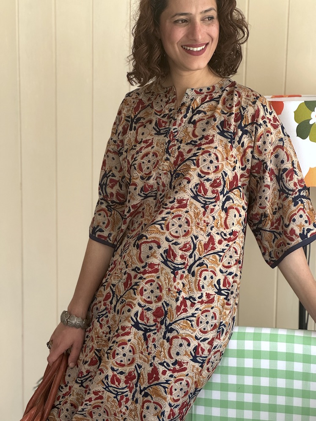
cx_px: 158
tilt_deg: -9.3
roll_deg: -0.3
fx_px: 937
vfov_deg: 25.3
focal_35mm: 77
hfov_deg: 19.1
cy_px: 210
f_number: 2.8
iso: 200
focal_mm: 9
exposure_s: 1/79
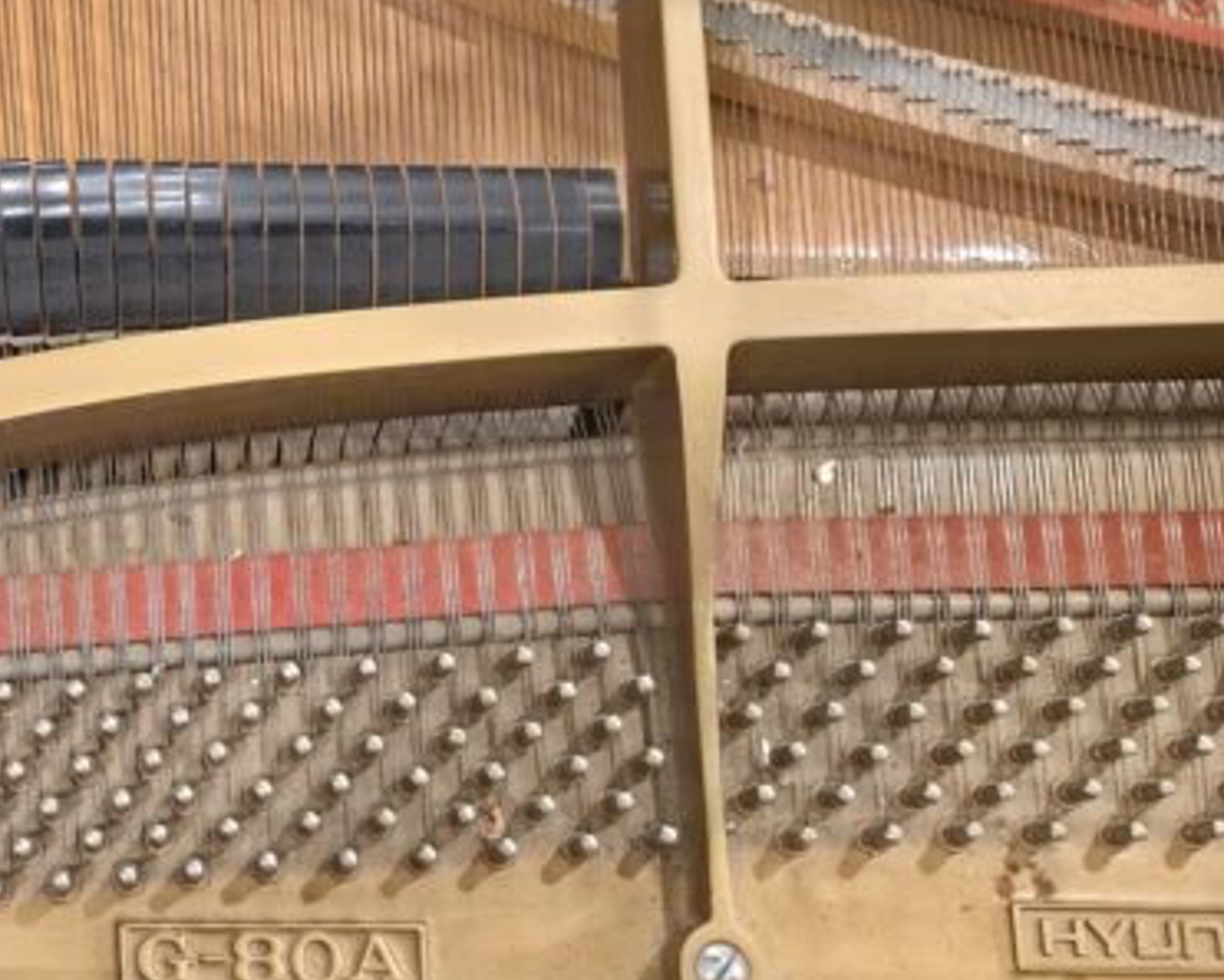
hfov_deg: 29.0
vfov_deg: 24.6
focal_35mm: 62
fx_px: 2247
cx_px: 66
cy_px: 469
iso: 250
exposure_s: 1/40
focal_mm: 6.5
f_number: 1.4
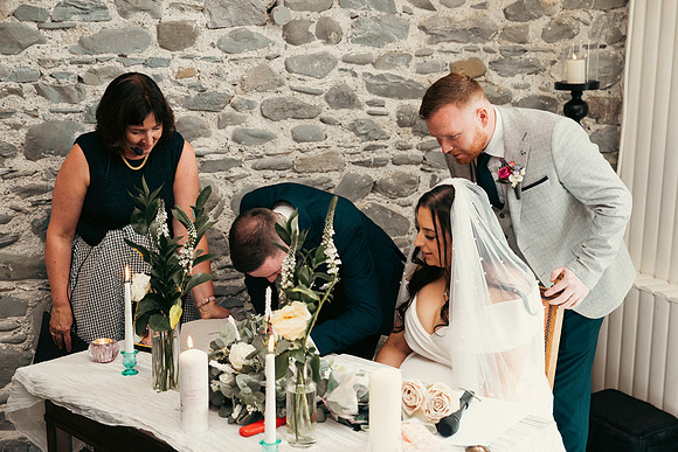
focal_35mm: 47
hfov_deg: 41.9
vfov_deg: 28.7
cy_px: 226
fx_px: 885
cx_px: 339
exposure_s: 1/160
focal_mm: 47
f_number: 3.5
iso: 1250
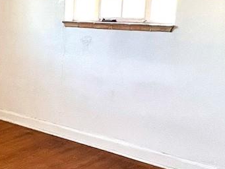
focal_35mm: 61
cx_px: -40
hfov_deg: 28.0
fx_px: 397
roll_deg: +1.4
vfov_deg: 24.0
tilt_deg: -13.5
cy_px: 91
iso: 125
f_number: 1.8
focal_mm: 1.57
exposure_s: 1/99
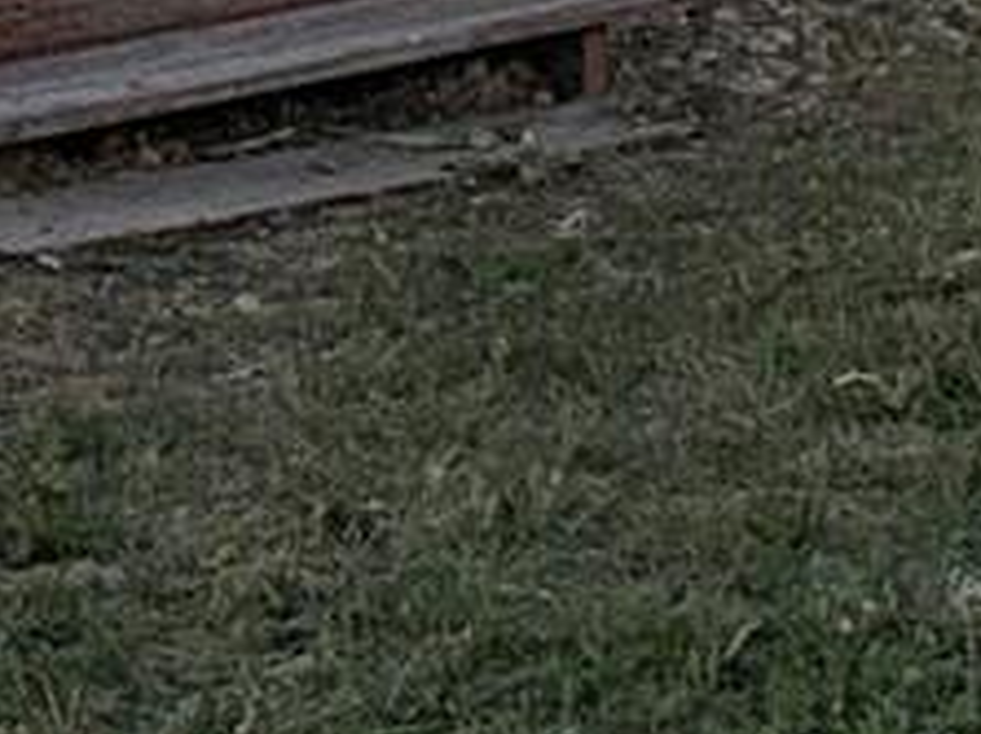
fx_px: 4872
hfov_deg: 11.2
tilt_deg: -0.5
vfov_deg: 8.0
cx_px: 1249
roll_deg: -0.1
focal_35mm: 172
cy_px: -998
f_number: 1.78
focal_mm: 6.76
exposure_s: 1/4831
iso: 50
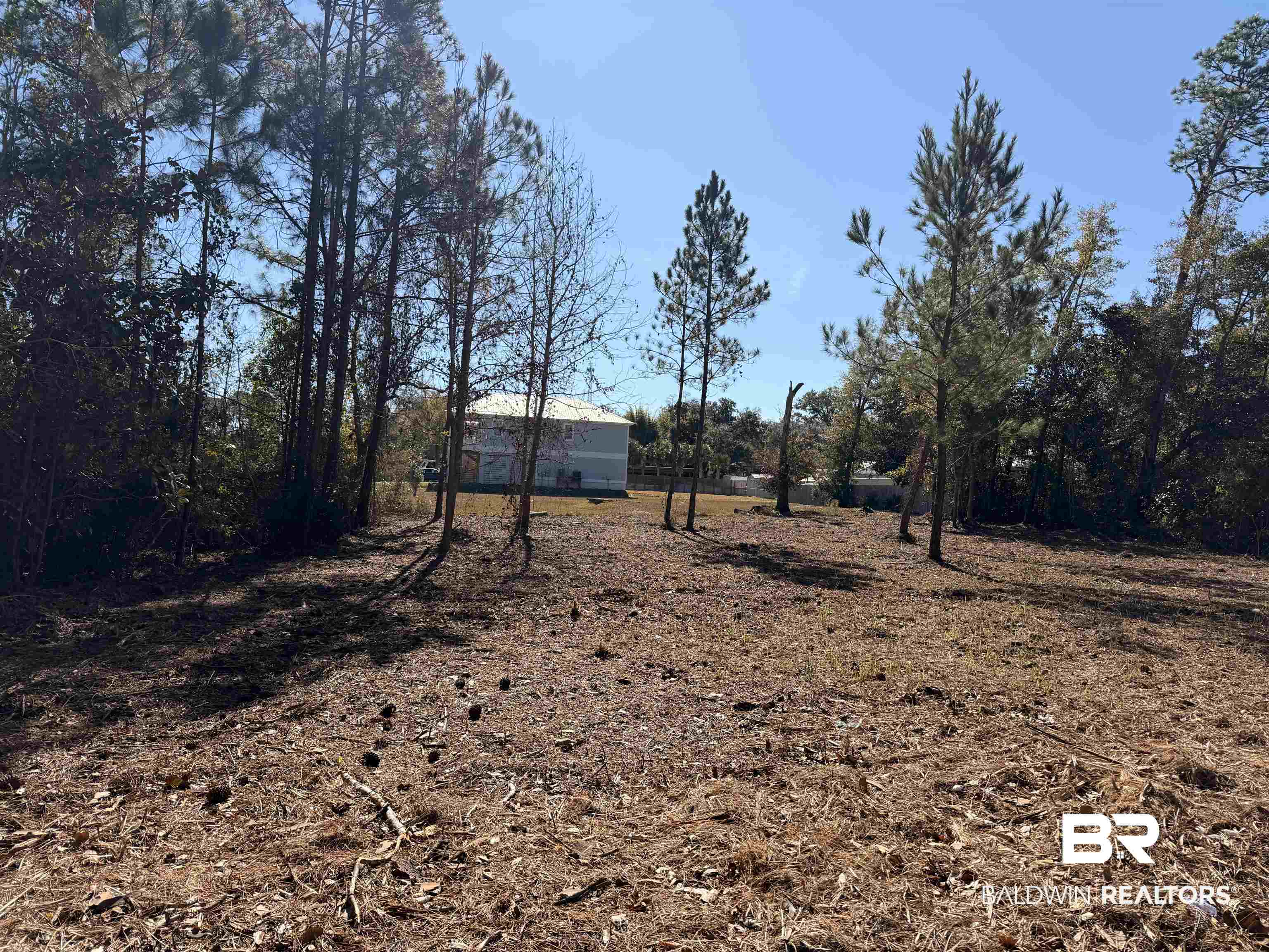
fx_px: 880
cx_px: 634
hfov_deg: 71.6
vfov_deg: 56.8
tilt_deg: +2.2
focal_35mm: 24
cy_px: 476
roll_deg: -1.3
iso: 80
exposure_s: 1/5319
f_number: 1.78
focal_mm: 6.76
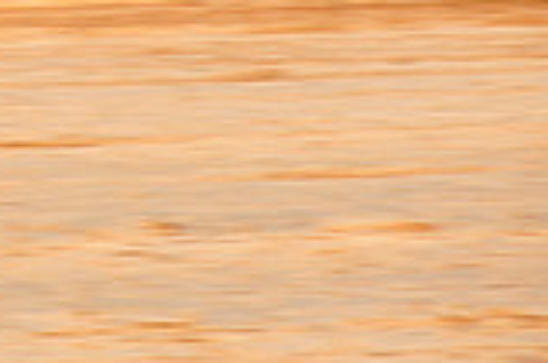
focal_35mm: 727
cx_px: -401
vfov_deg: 1.9
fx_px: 11044
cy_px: -140
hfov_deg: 2.8
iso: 200
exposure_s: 1/400
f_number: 9
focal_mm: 200
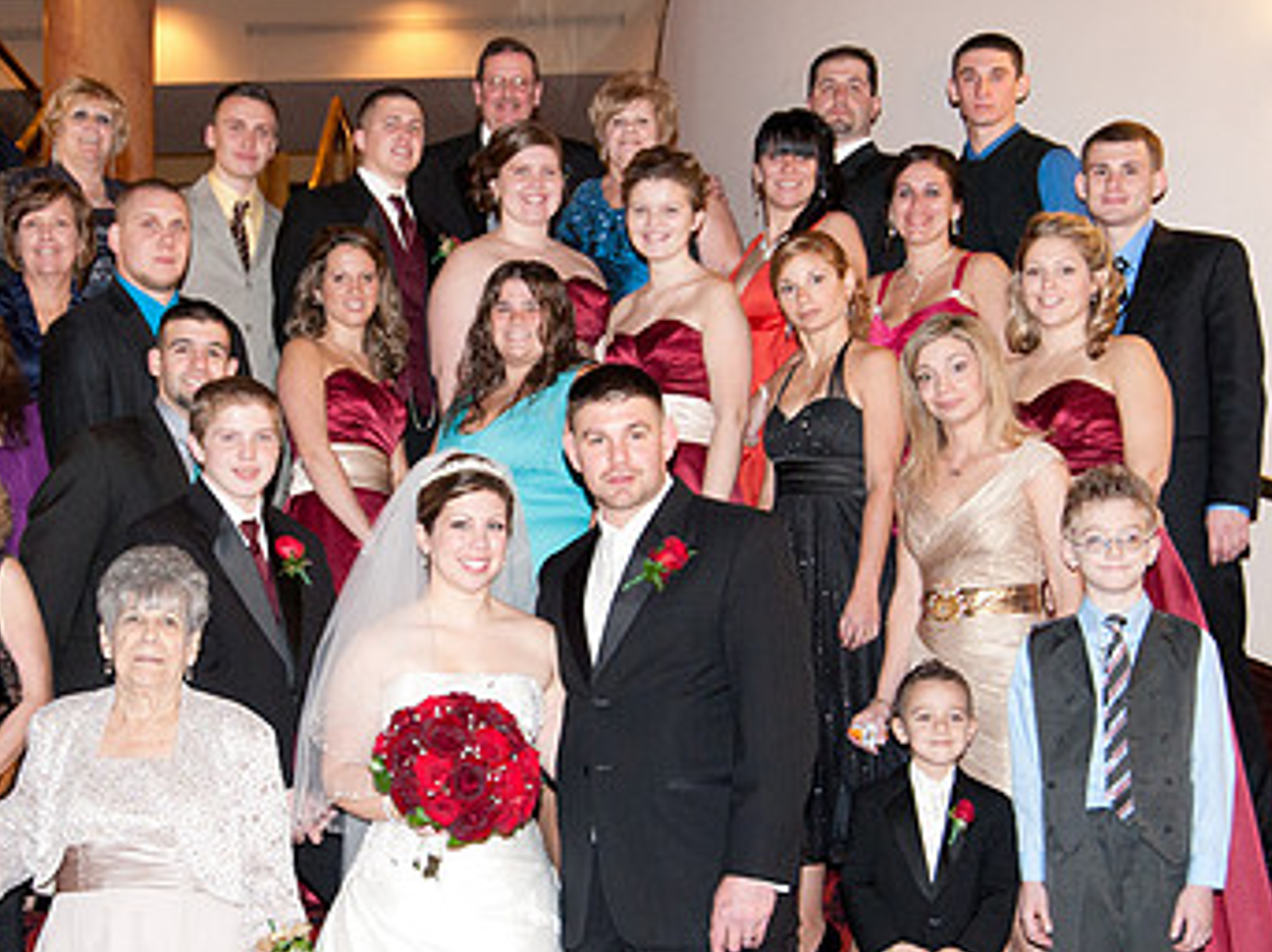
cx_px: 454
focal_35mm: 62
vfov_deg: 23.6
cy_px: 528
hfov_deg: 31.0
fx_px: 2277
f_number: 6.3
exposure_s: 1/60
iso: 3200
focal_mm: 38
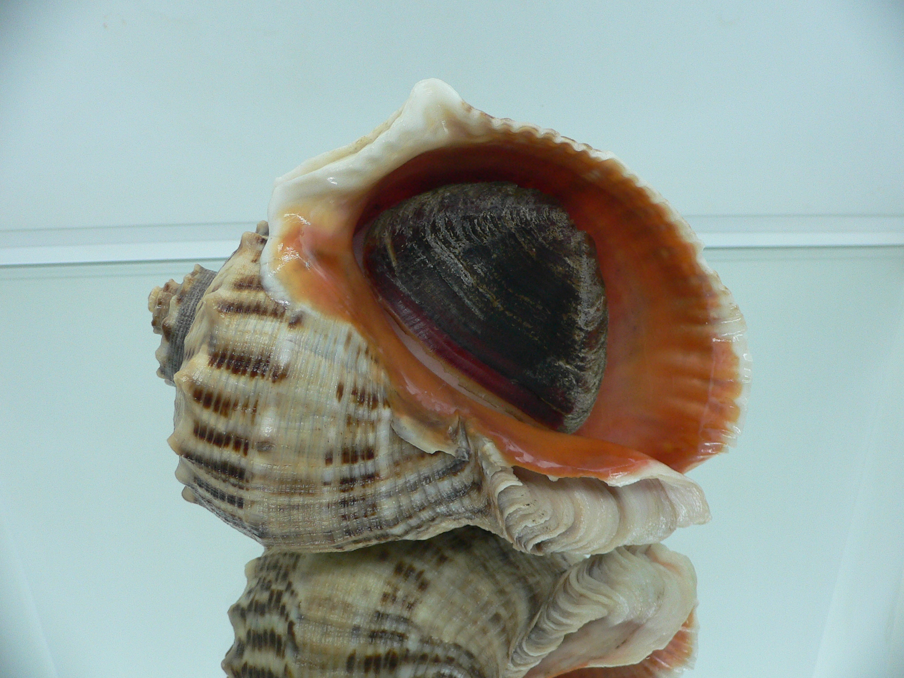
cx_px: 452
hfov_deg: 52.6
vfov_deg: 40.7
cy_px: 339
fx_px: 914
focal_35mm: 35
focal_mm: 4.6
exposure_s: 1/60
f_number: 2.8
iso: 150
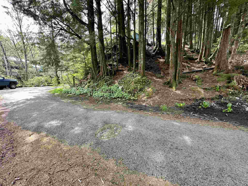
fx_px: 100
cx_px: 124
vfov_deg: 85.7
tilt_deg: -8.7
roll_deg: +1.1
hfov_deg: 102.1
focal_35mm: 14
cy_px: 93
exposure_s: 1/99
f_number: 2.2
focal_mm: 2.22
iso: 64
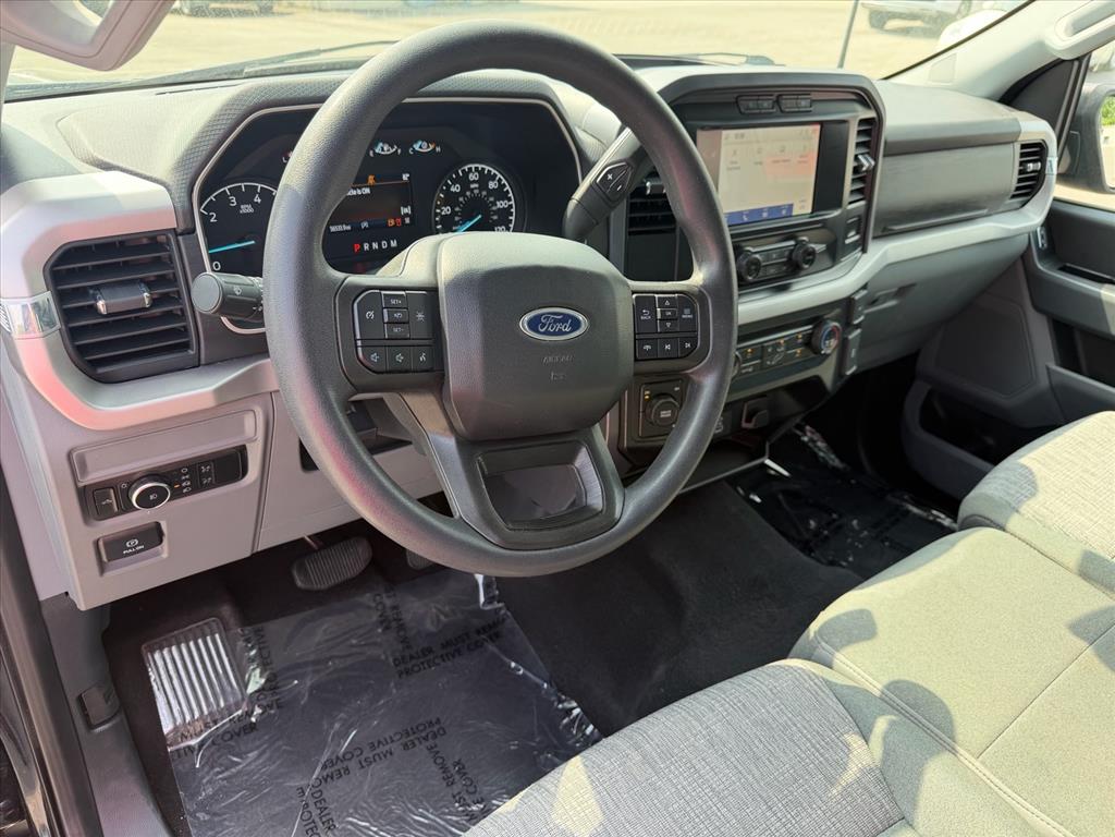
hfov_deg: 71.6
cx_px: 558
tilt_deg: -34.3
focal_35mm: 24
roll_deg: -1.4
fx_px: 773
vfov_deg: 56.8
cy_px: 418
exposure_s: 1/206
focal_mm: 6.76
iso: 80
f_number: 1.78
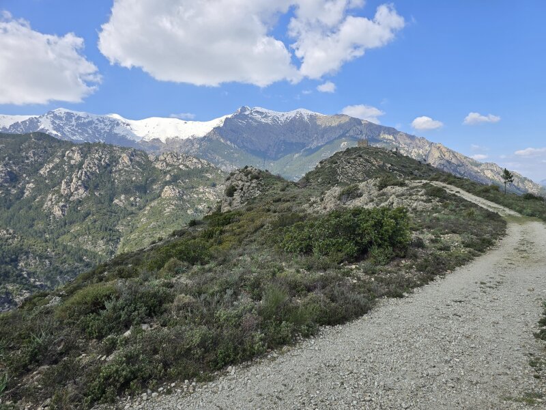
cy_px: 205
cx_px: 273
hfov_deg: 73.9
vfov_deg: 58.9
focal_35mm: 23
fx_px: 363
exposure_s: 1/684
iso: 12
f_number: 1.7
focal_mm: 6.3
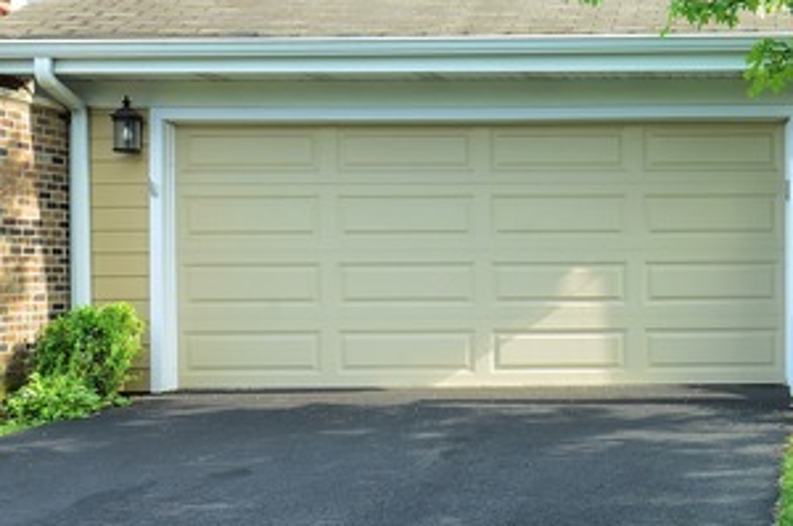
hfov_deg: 30.0
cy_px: 177
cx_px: 730
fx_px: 1408
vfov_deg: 21.1
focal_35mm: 64
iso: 200
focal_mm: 20
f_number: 16
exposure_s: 1/25
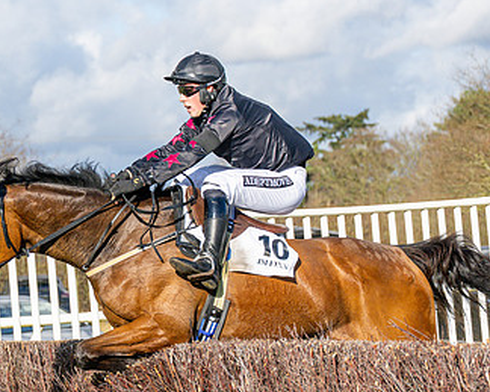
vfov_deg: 7.9
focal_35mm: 195
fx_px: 2827
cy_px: 326
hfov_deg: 9.9
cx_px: 255
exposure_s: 1/2500
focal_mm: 70
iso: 200
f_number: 4
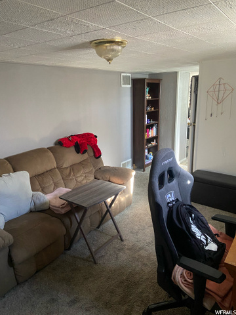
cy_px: 158
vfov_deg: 67.3
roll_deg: +2.6
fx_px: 236
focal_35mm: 26
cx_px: 118
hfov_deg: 53.1
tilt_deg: -15.0
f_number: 1.8
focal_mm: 4.25
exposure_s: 1/60
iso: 500
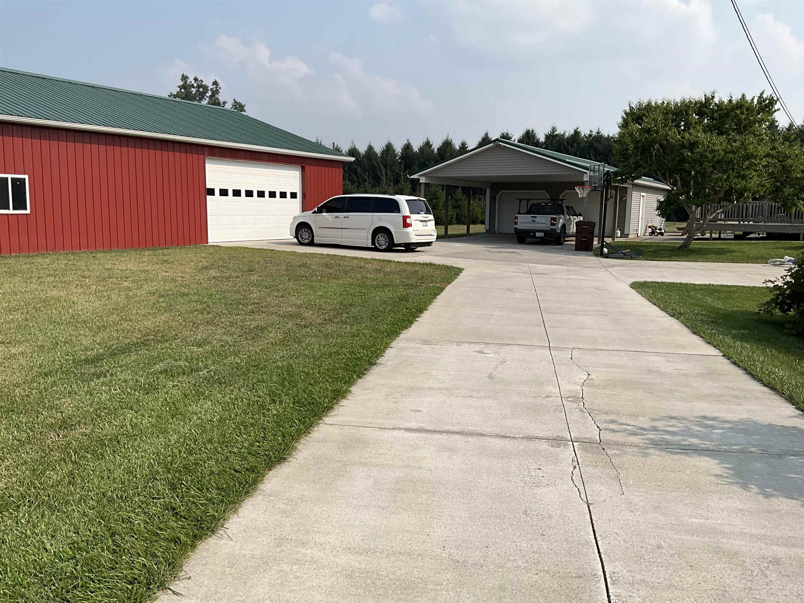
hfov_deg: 61.7
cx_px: 402
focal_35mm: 29
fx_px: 674
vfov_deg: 48.2
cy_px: 302
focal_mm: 3
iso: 25
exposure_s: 1/2667
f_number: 1.8
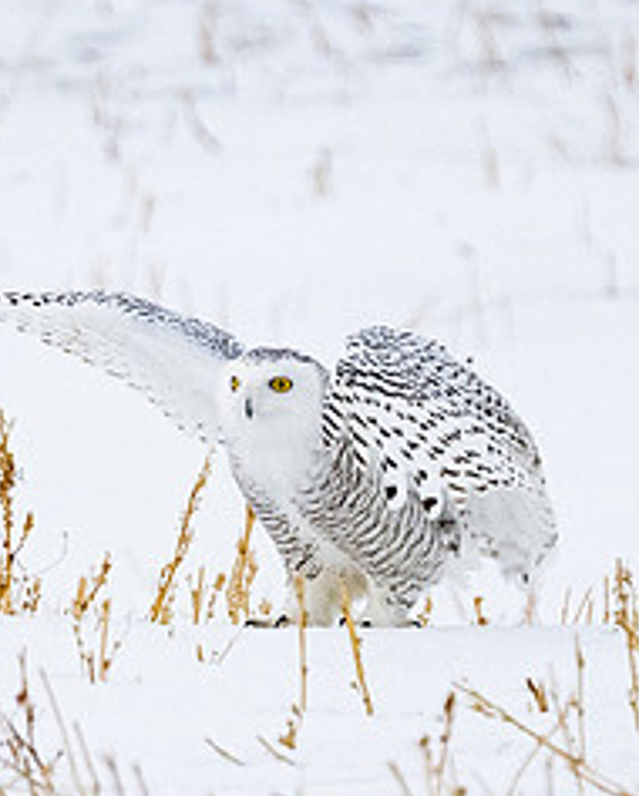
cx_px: 275
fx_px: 54987
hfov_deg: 0.7
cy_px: 910
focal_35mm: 2329
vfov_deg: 0.8
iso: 2500
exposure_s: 1/2000
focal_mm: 400
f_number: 5.6
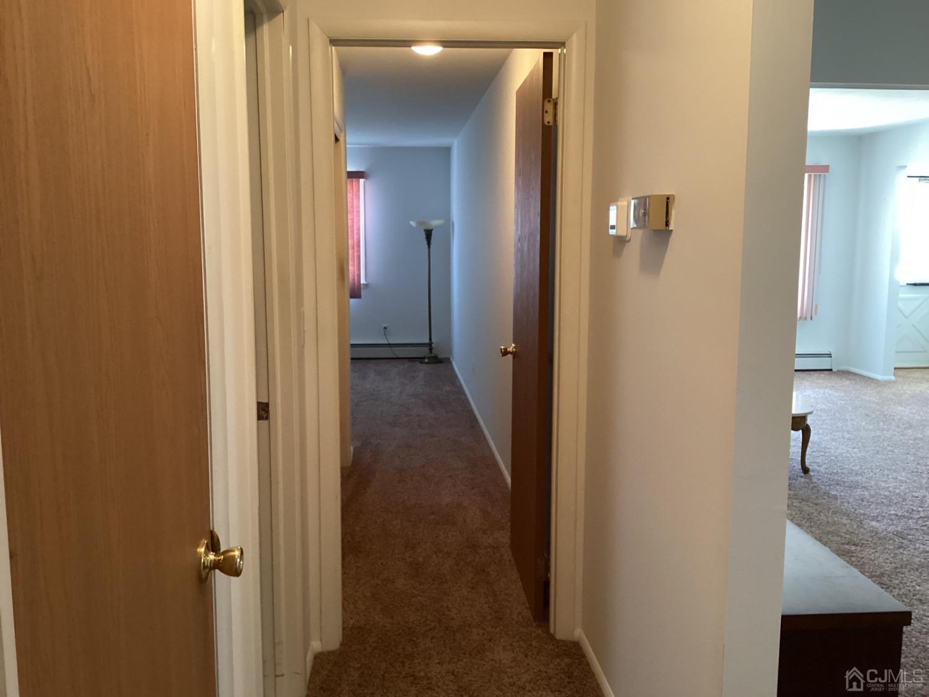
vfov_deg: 45.4
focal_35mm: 31
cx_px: 464
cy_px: 348
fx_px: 832
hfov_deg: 58.4
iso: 250
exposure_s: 1/33
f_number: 2.4
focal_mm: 3.3
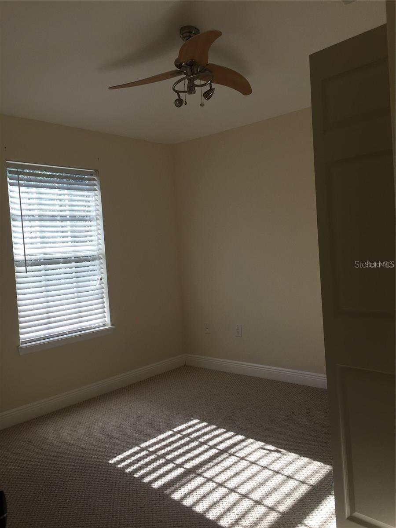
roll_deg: +3.5
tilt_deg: -0.7
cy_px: 264
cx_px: 198
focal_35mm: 29
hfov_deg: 48.2
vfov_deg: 61.7
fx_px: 442
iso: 32
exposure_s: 1/269
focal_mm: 4.15
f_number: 2.2
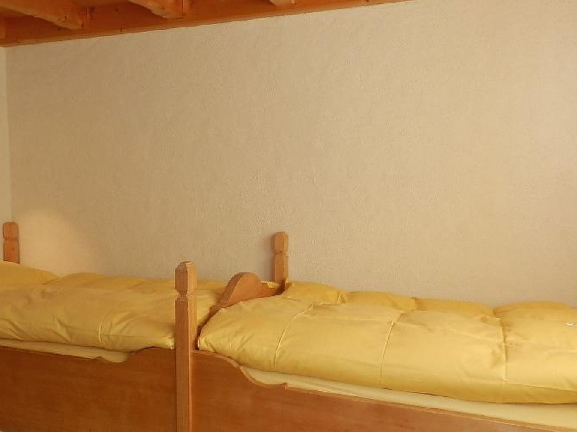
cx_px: 235
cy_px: 212
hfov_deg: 52.3
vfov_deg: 40.7
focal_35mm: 35
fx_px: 583
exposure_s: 1/125
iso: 160
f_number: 3.4
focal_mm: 4
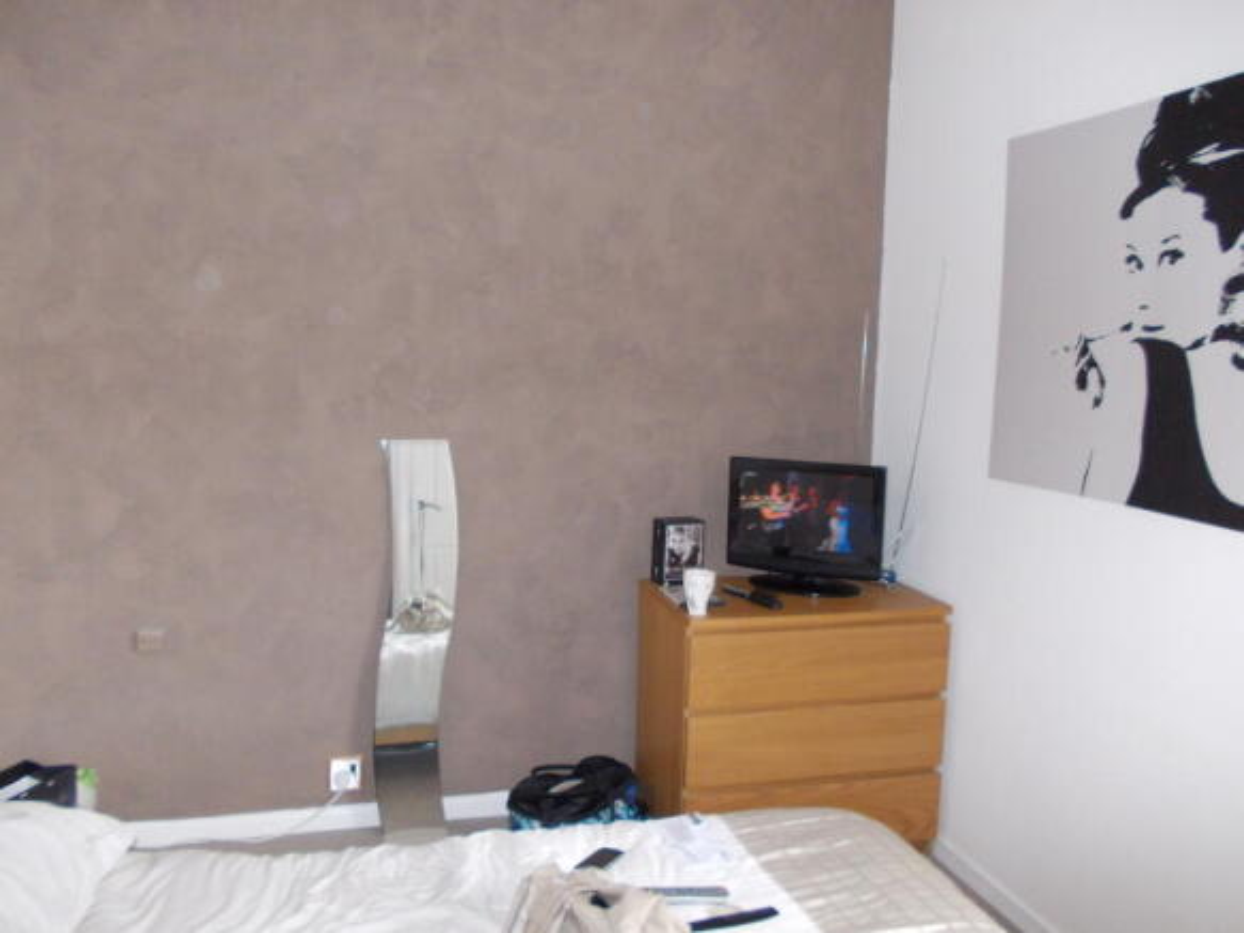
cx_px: 622
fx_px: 1006
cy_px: 466
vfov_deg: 49.7
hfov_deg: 63.5
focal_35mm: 28
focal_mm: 4
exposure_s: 1/25
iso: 200
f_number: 2.7
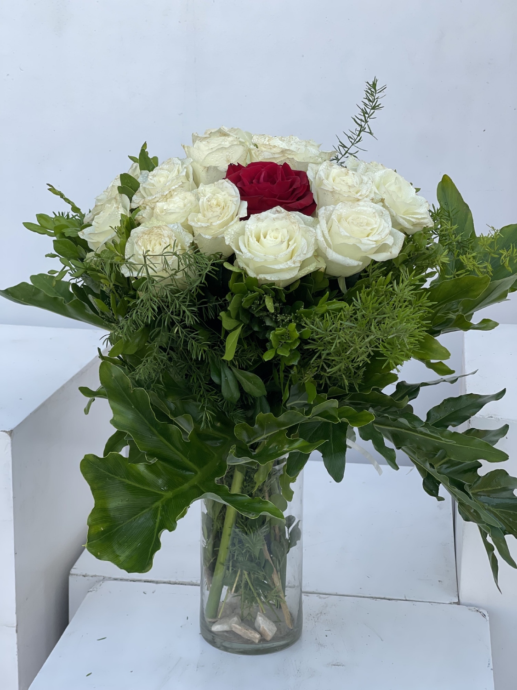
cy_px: 345
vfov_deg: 30.3
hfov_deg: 22.9
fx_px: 1274
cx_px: 258
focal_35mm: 64
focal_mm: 7.5
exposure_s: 1/169
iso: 20
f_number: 2.2
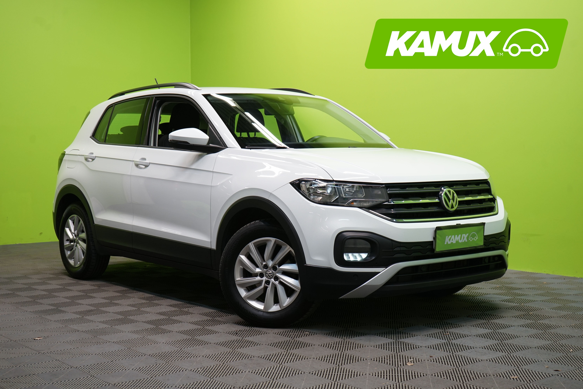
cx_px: 292
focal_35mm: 49
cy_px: 194
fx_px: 793
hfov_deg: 40.3
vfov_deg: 27.5
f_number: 5.6
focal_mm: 49
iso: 500
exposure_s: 1/50
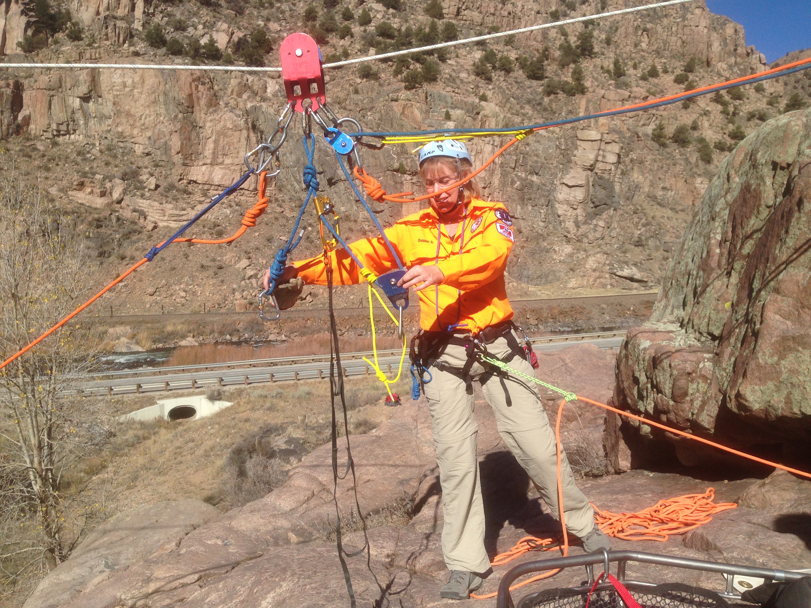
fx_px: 773
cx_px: 406
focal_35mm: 33
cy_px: 304
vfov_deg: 42.9
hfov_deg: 55.4
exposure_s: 1/1938
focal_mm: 4.12
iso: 50
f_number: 2.4
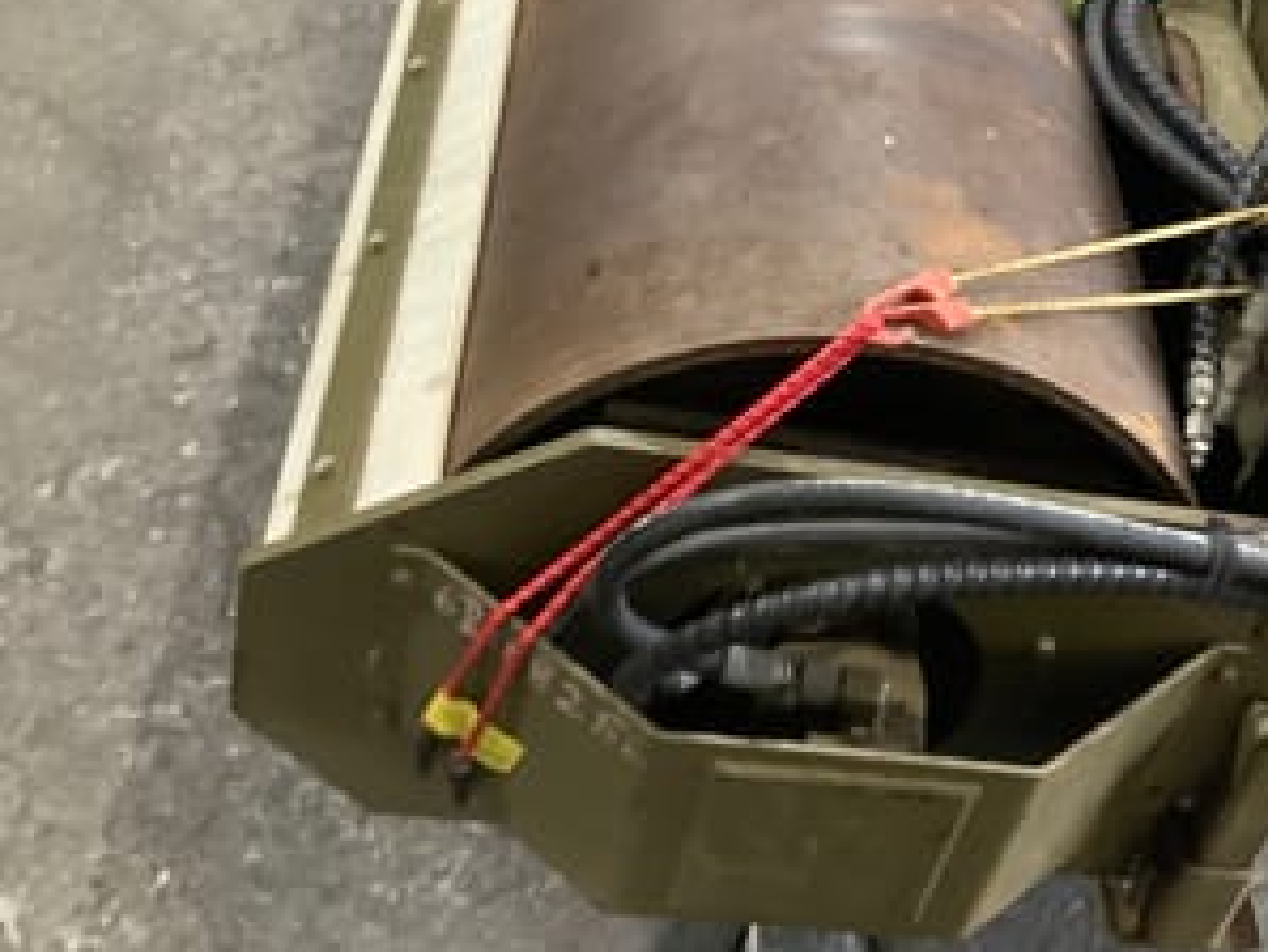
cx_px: 928
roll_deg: +2.0
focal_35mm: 52
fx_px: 1906
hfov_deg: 36.1
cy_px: 291
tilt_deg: -39.4
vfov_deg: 27.8
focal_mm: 3.3
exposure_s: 1/33
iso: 320
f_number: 2.4
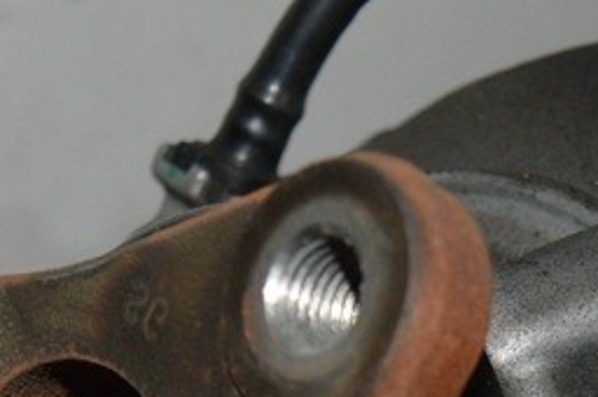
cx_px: 250
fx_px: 2190
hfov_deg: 15.5
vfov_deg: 9.8
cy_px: 720
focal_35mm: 132
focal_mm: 22
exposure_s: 1/60
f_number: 3.8
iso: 1000
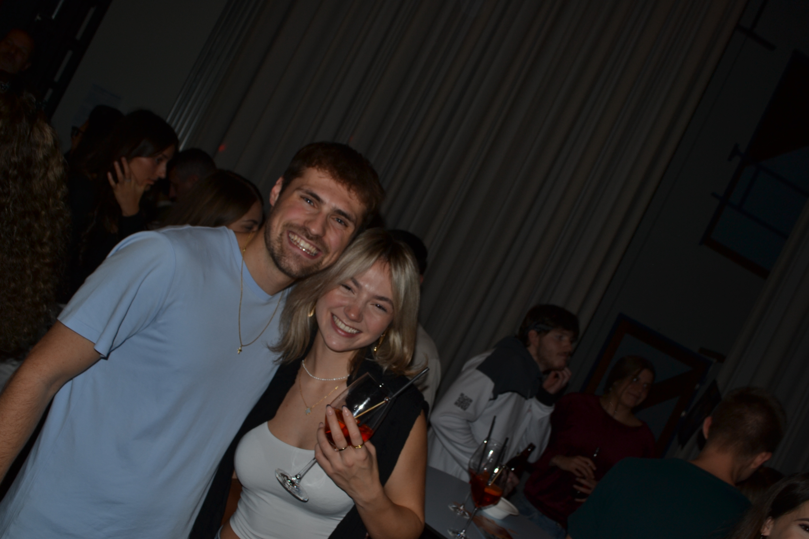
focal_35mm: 33
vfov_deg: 40.0
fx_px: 741
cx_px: 404
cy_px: 270
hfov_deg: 57.2
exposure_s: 1/60
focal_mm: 22
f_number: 8
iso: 100
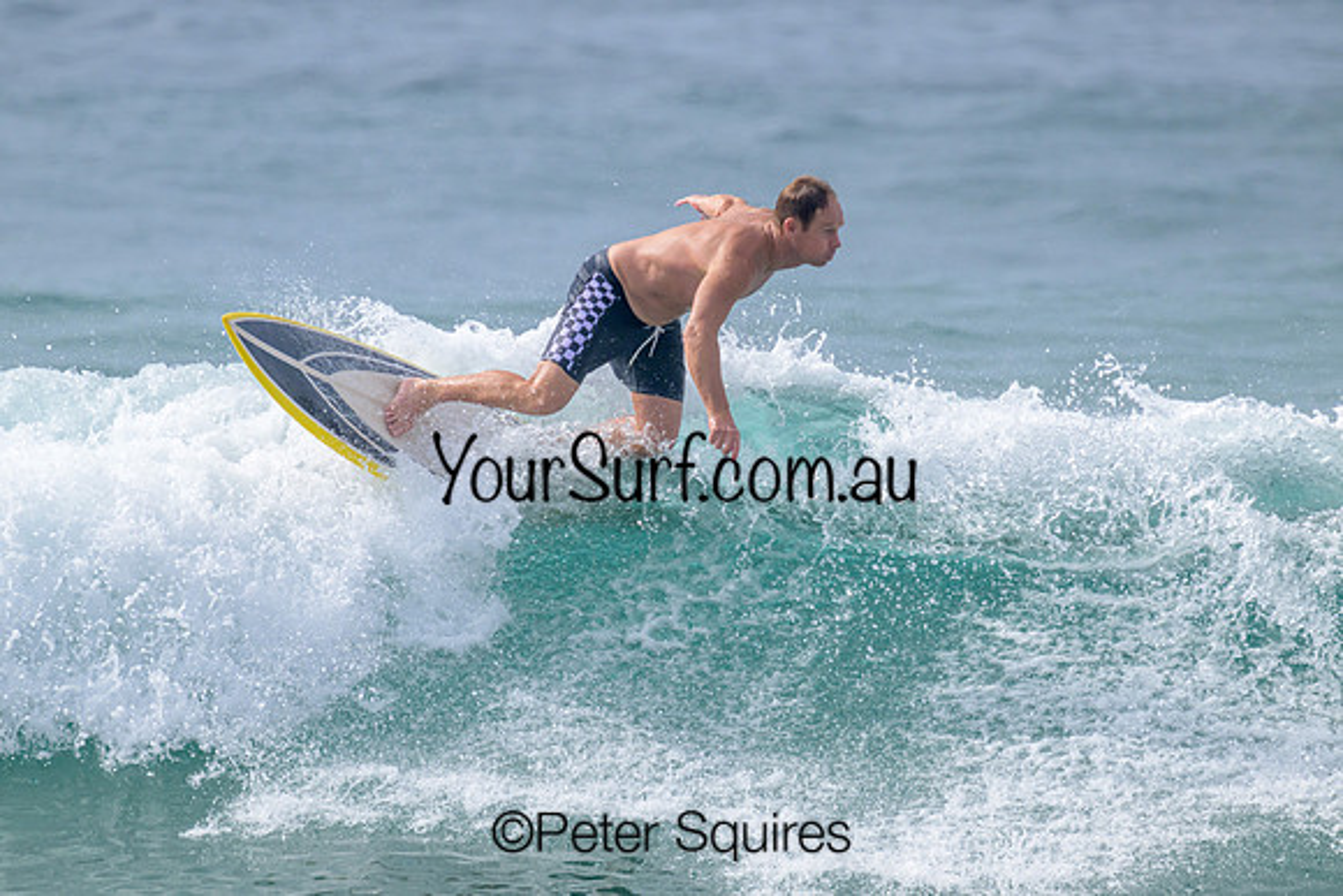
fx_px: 30567
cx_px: 672
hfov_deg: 2.5
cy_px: 448
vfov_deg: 1.7
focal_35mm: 819
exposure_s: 1/2000
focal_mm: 800
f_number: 11
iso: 800
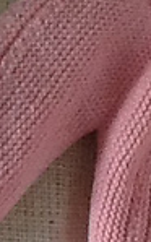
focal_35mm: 200
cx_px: 351
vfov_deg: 10.5
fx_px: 1318
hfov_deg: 6.3
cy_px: 104
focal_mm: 2.03
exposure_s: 1/30
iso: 80
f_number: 2.4
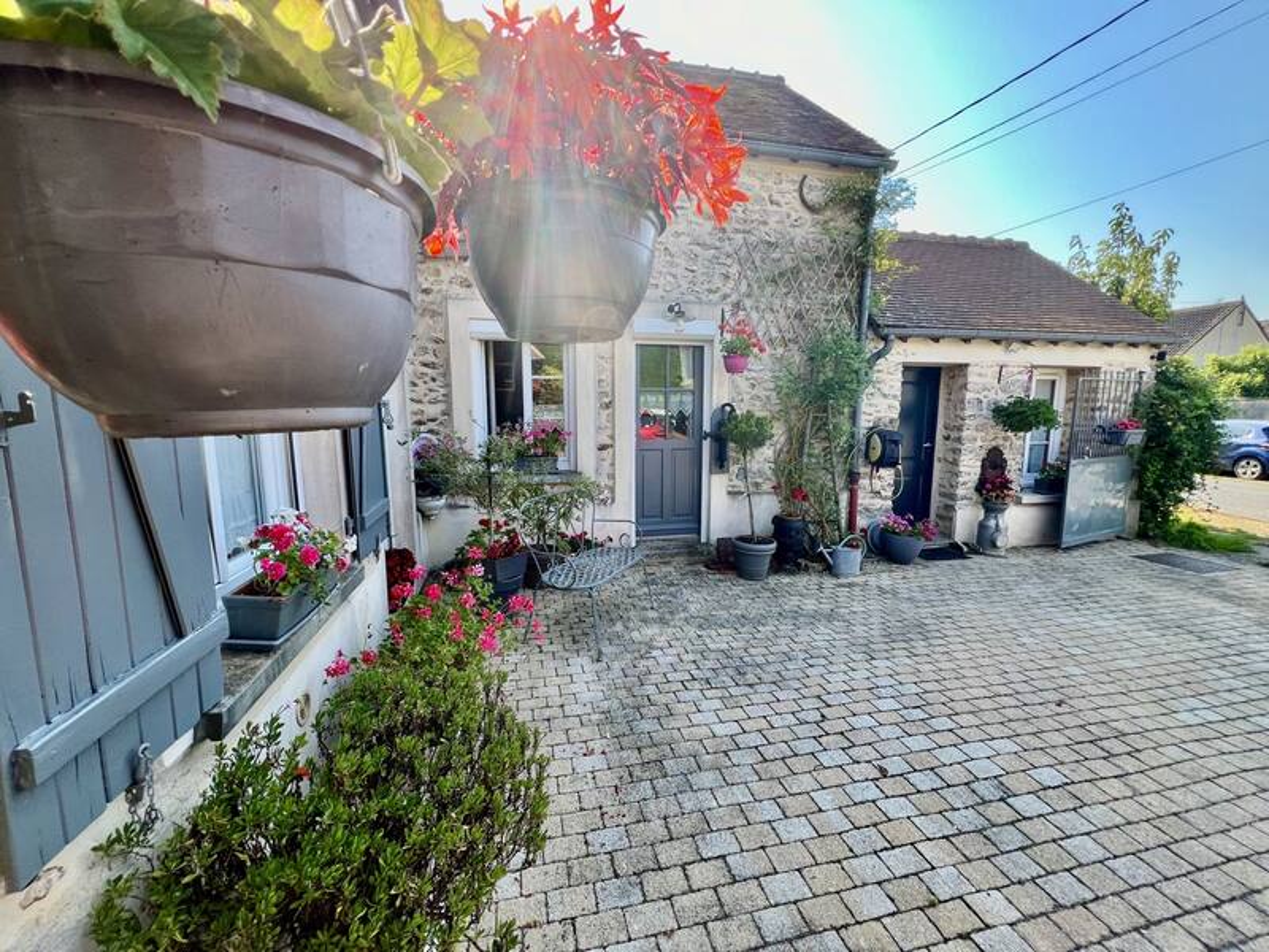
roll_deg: +0.1
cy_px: 476
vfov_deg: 89.9
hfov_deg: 106.2
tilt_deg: -7.9
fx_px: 477
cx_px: 634
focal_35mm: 13
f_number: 1.8
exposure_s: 1/240
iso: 32
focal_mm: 1.57
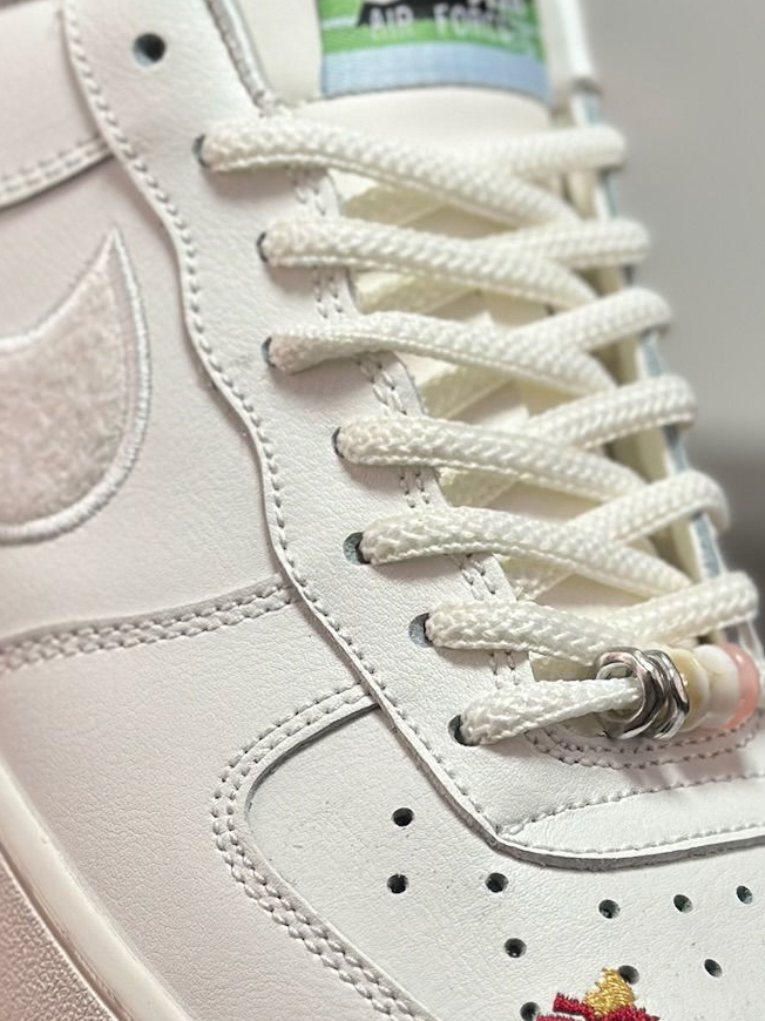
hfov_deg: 13.1
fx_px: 3331
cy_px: 671
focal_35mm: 113
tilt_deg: -57.4
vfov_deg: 17.4
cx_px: 360
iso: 80
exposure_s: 1/2410
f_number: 1.78
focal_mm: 6.86
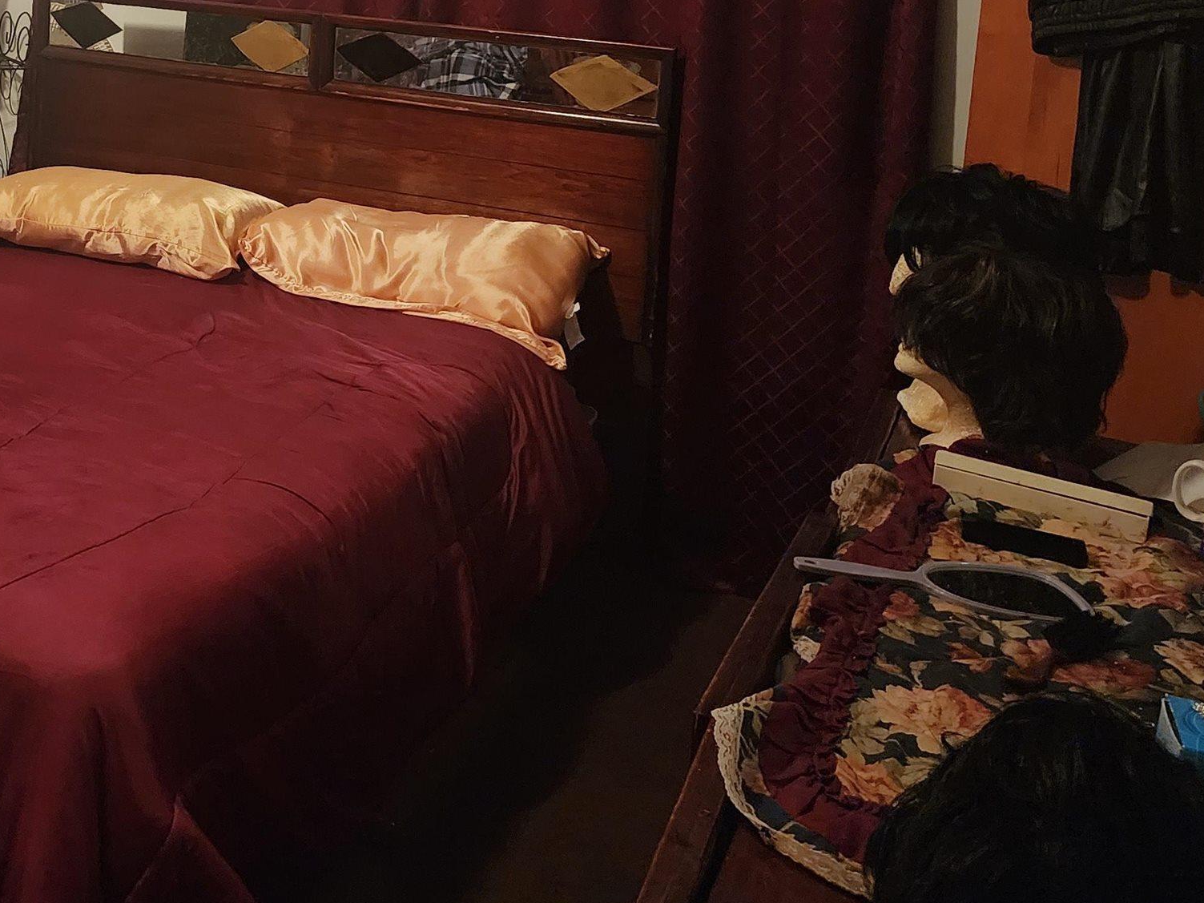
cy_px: 101
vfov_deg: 29.7
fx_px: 1635
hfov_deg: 38.3
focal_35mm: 47
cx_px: 171
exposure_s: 1/24
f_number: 1.8
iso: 800
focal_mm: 6.4
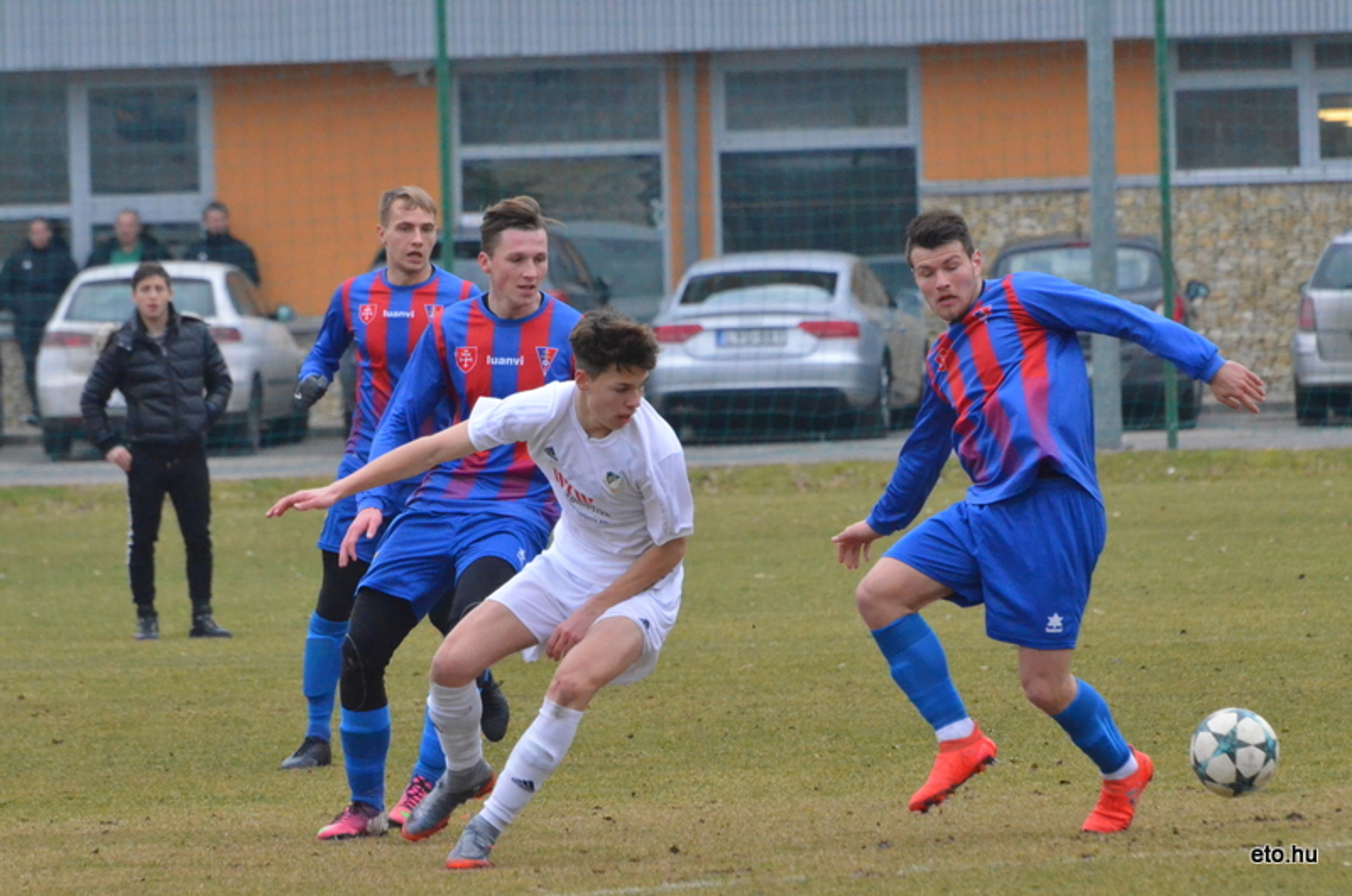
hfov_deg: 4.6
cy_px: 448
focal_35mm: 450
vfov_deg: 3.0
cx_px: 676
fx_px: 16866
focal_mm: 300
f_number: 9
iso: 6400
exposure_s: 1/1250
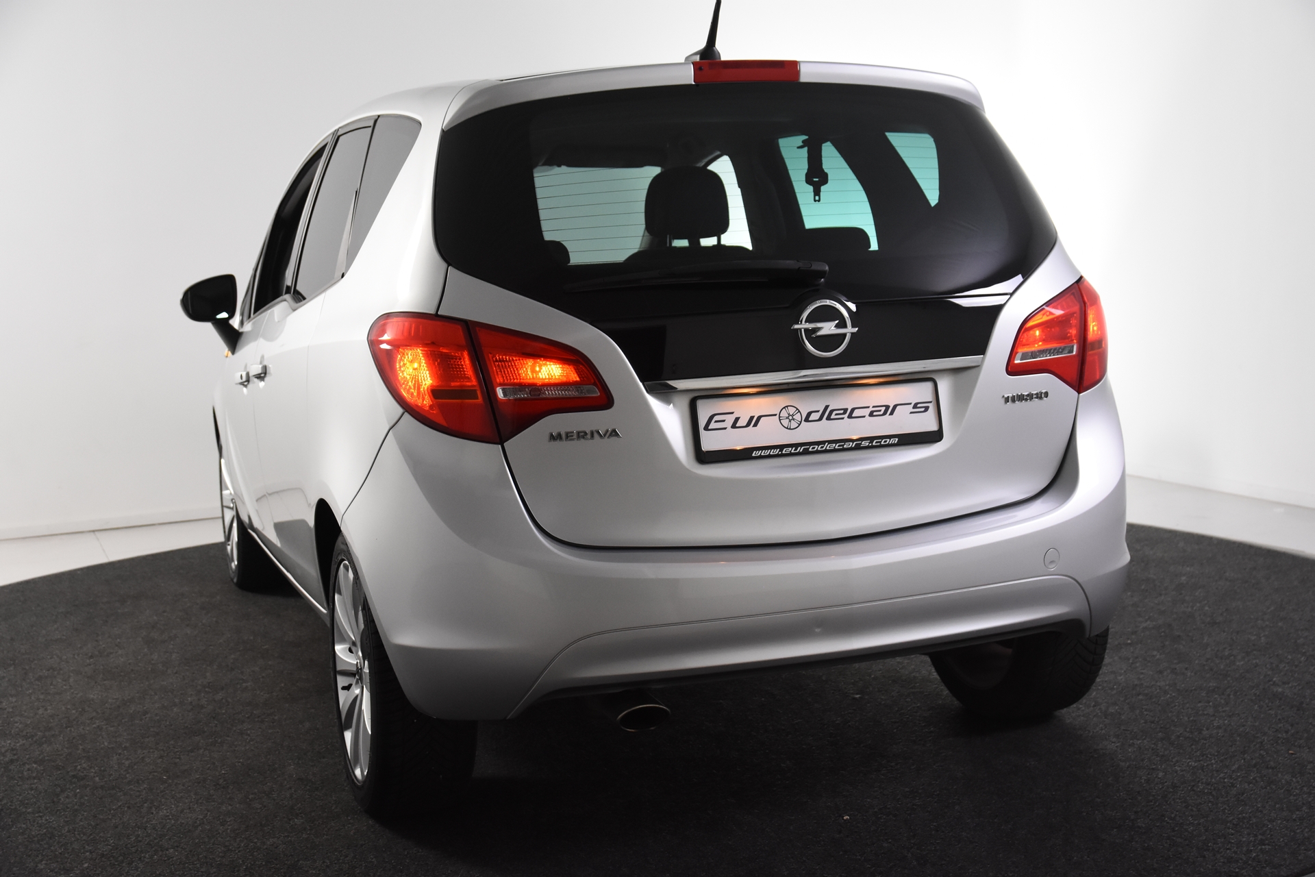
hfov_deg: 42.3
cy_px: 438
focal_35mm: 46
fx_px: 1698
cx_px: 658
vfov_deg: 28.9
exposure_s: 1/125
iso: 1600
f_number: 5.6
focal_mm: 31
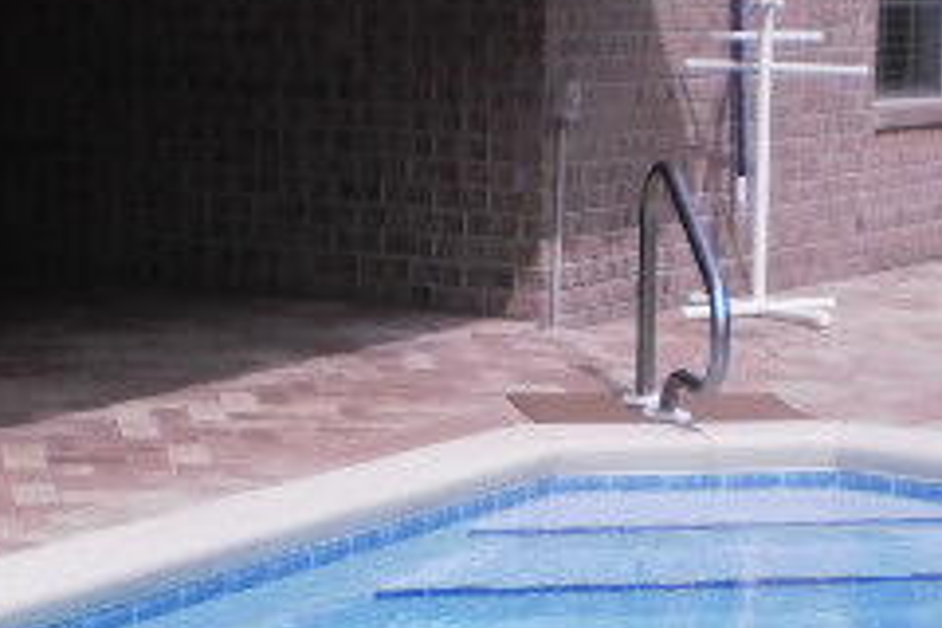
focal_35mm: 100
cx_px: 440
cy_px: 475
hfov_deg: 20.4
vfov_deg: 13.6
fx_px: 2616
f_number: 4.6
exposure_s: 1/640
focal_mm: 6.3
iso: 100
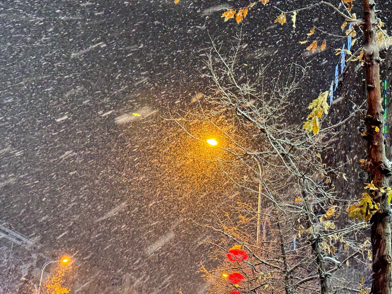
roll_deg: -6.6
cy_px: 128
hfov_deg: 33.7
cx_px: 176
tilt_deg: +19.7
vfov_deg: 25.6
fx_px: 646
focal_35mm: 57
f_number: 1.78
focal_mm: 6.76
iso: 640
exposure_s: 1/20
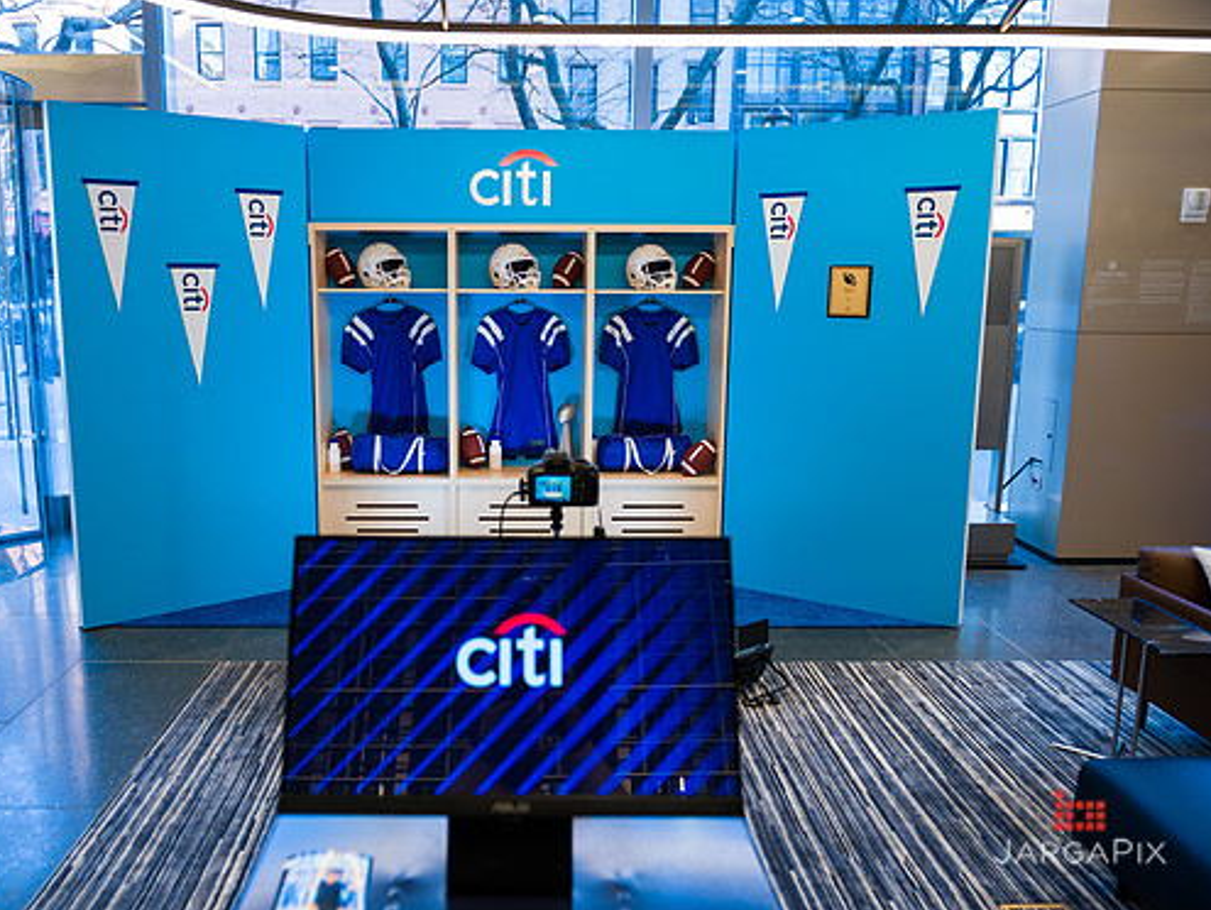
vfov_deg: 51.4
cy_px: 445
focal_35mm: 27
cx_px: 519
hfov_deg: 65.0
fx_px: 945
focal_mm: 24
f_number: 4
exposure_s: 1/200
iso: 640
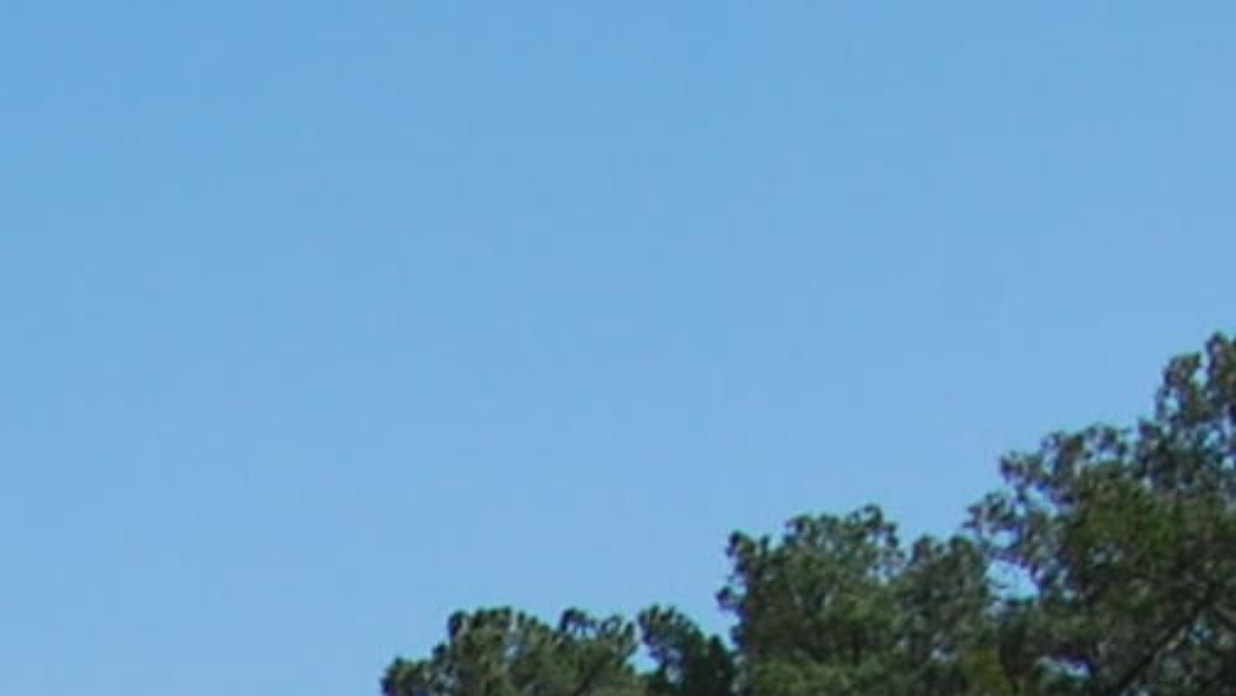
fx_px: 6098
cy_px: 2161
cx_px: -493
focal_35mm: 186
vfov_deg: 6.0
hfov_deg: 11.2
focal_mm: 20
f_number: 9
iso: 200
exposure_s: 1/320
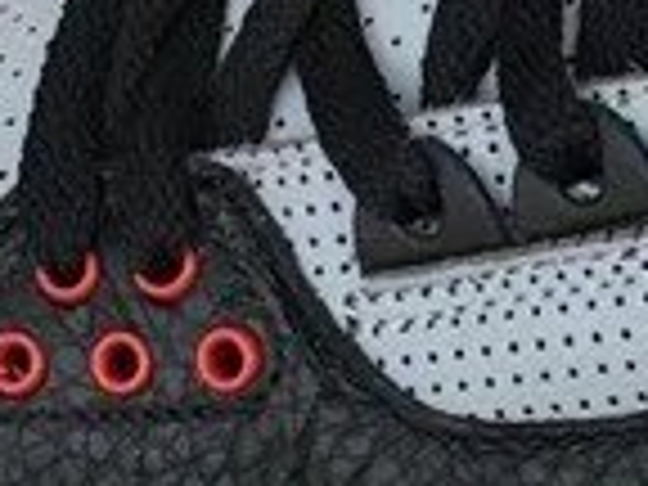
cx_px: 711
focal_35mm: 170
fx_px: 3182
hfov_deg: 11.5
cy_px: 108
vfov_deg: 8.7
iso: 25
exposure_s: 1/227
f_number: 2.4
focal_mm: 3.3
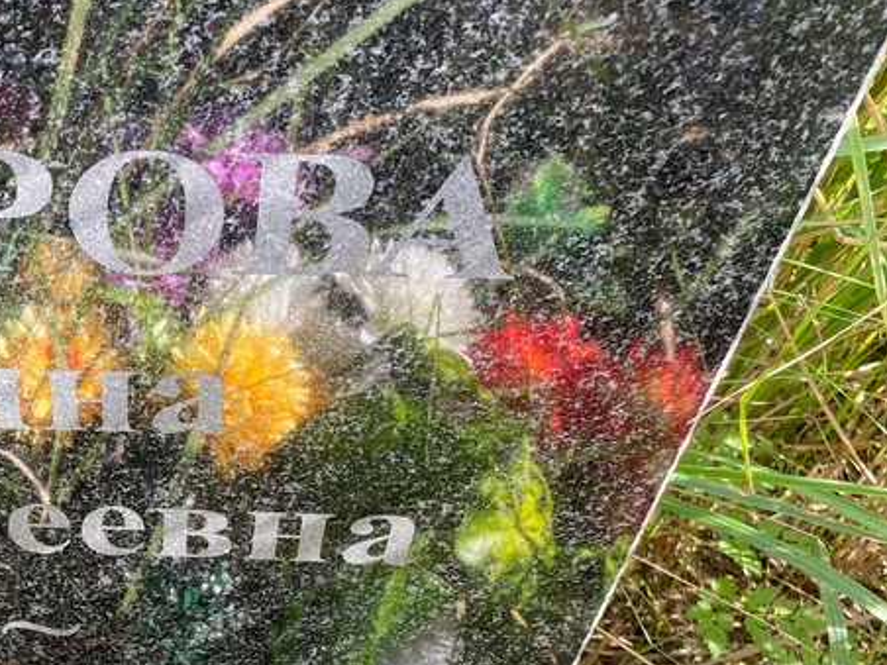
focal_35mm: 46
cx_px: 114
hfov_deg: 38.8
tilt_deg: -50.2
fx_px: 1179
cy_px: 455
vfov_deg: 31.2
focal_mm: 4.25
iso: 32
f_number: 1.8
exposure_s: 1/121
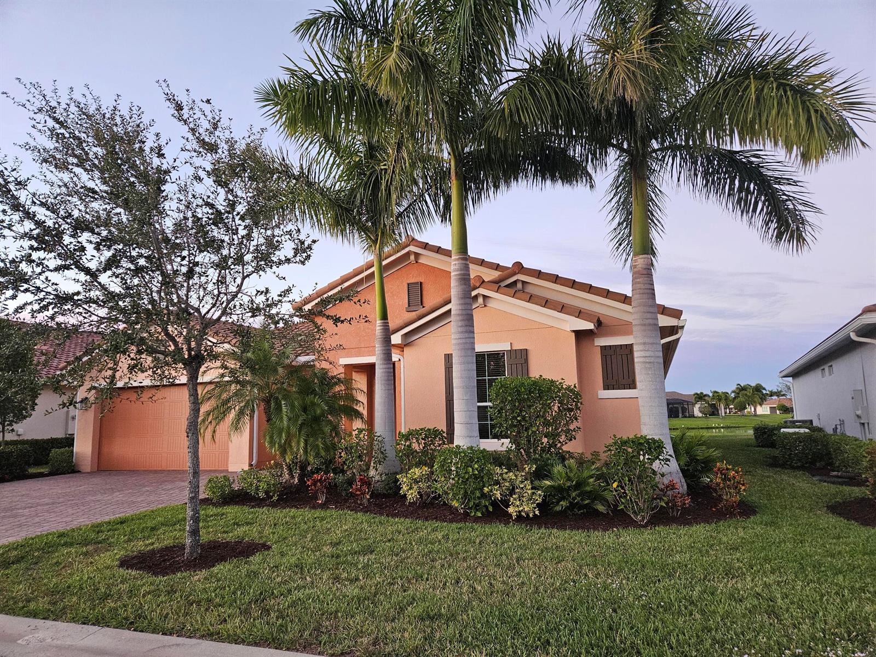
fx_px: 582
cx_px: 438
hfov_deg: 73.9
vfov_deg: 58.9
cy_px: 328
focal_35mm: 23
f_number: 1.8
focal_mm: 5.4
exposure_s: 1/170
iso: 640
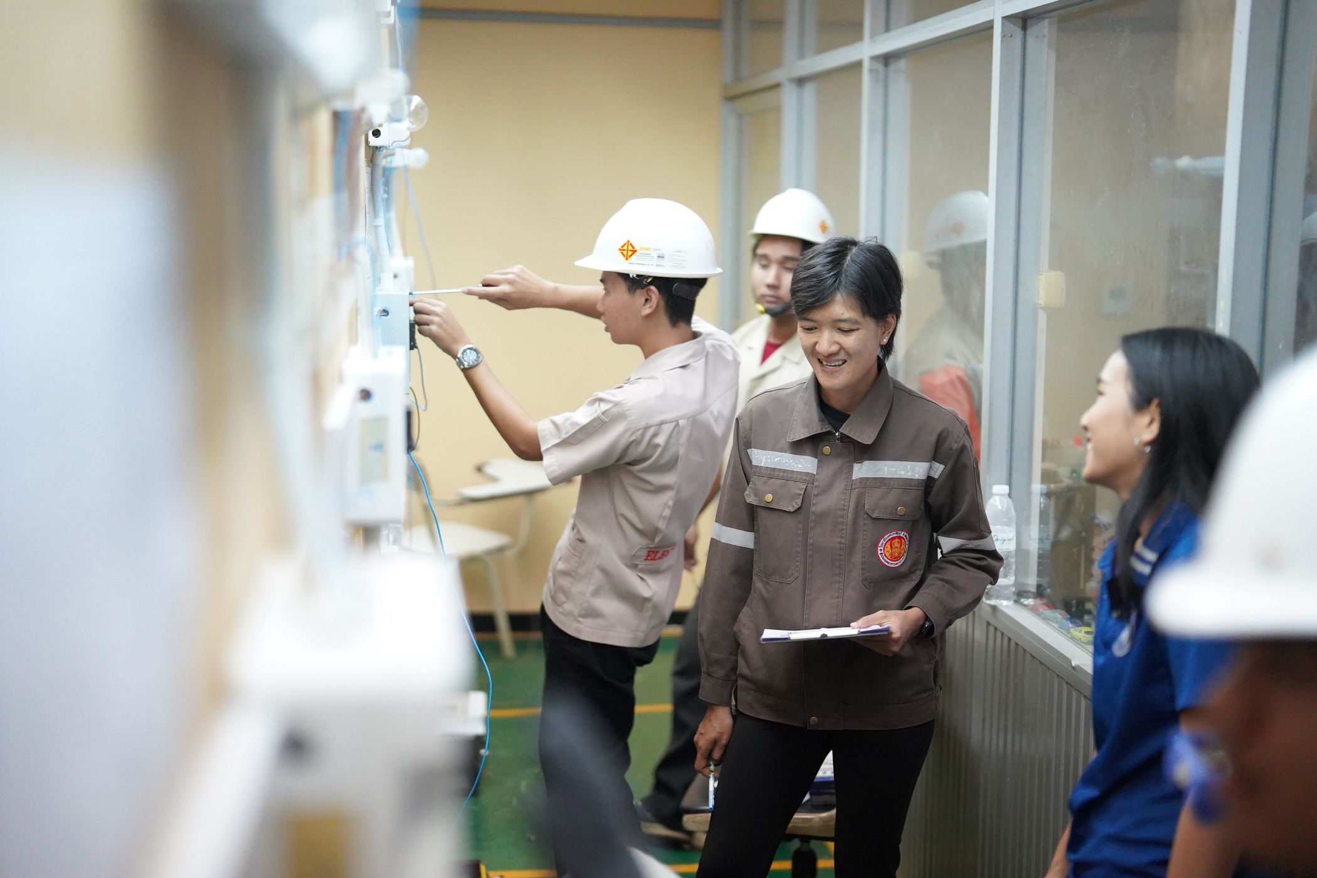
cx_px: 658
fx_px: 1829
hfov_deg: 39.6
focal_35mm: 50
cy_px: 439
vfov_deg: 27.0
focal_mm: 50
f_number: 1.2
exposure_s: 1/2500
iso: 6400
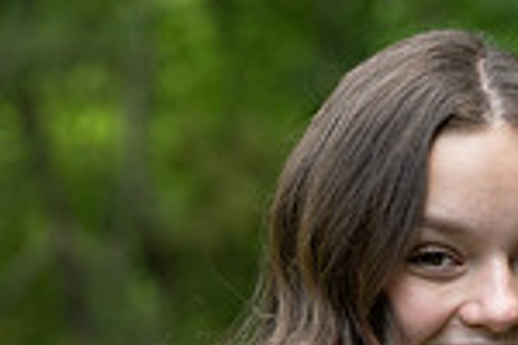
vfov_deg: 5.2
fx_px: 3784
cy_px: 581
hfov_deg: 7.8
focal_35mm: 263
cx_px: 504
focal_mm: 68
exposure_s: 1/400
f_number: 3.2
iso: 200
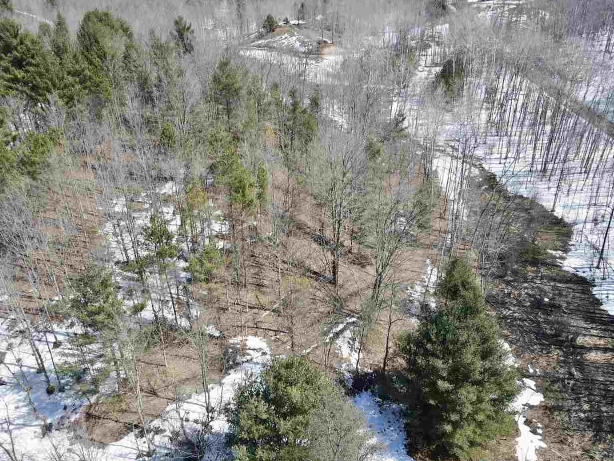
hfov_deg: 69.4
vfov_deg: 54.9
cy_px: 234
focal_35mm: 25
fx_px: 443
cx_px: 311
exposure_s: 1/400
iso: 100
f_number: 2.8
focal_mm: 4.5
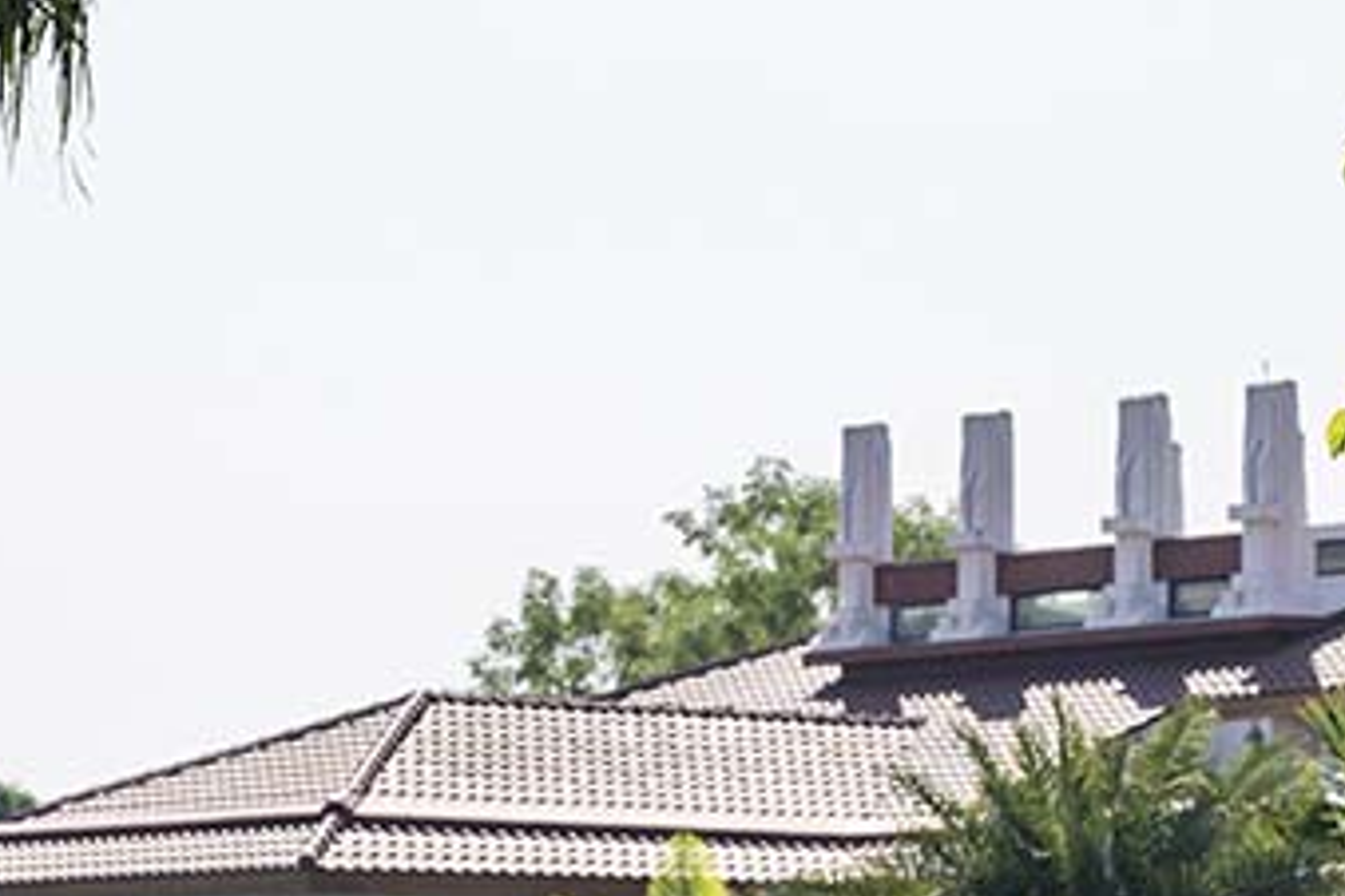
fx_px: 8667
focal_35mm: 232
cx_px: -250
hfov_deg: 8.8
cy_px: 1074
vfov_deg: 5.9
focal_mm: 82
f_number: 6.3
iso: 400
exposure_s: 1/2000
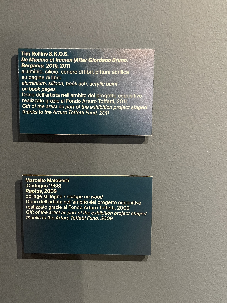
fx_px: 271
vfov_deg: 58.3
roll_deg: -0.8
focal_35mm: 31
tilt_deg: -5.9
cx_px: 99
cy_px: 165
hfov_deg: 45.3
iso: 640
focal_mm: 4.2
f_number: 1.6
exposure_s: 1/25
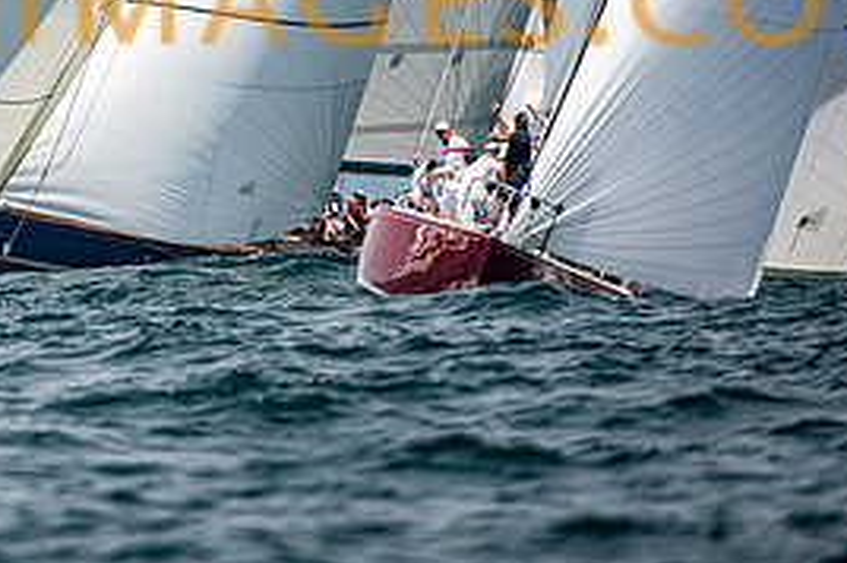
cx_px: 41
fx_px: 18306
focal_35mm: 779
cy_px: -19
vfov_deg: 1.8
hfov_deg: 2.6
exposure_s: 1/4000
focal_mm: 360
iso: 400
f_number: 5
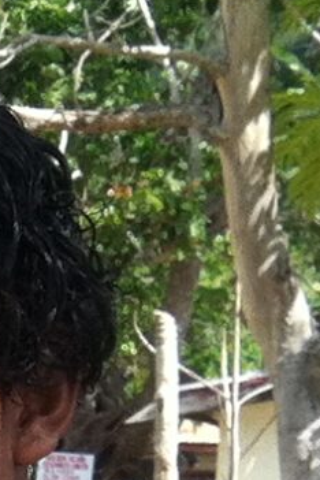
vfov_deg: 7.4
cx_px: -852
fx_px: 3533
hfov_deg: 4.8
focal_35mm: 265
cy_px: 985
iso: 80
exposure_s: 1/361
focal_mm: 3.85
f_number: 2.8
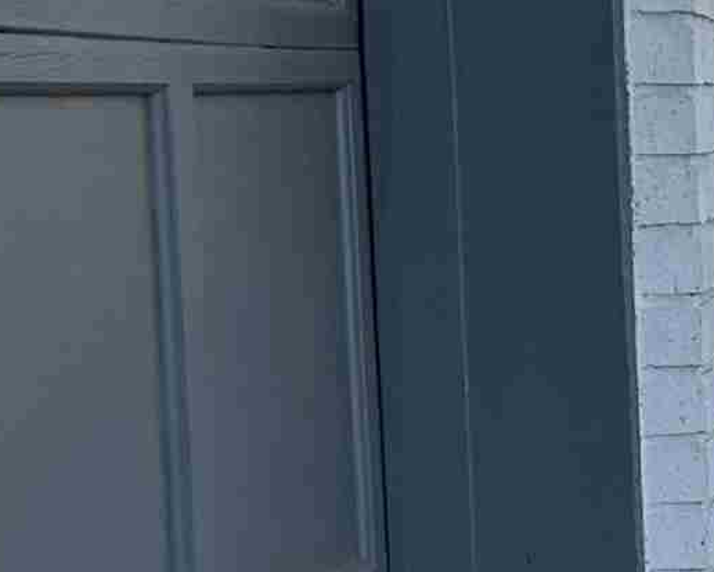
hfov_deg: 9.9
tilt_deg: -3.7
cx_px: 2107
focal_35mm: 151
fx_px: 3191
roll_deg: +0.6
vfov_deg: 10.2
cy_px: 331
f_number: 1.5
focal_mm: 5.7
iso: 50
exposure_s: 1/808
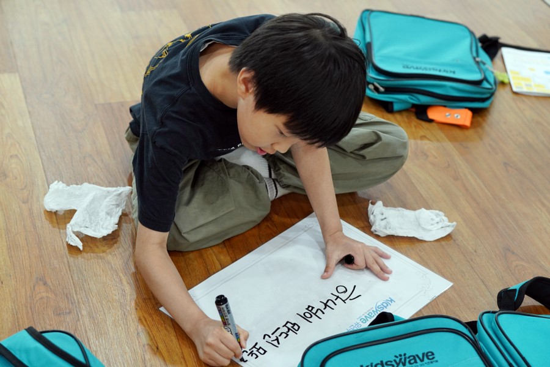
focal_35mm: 70
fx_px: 1069
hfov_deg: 28.8
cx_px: 275
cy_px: 184
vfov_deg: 19.5
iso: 1600
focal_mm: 70
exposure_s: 1/160
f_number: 4
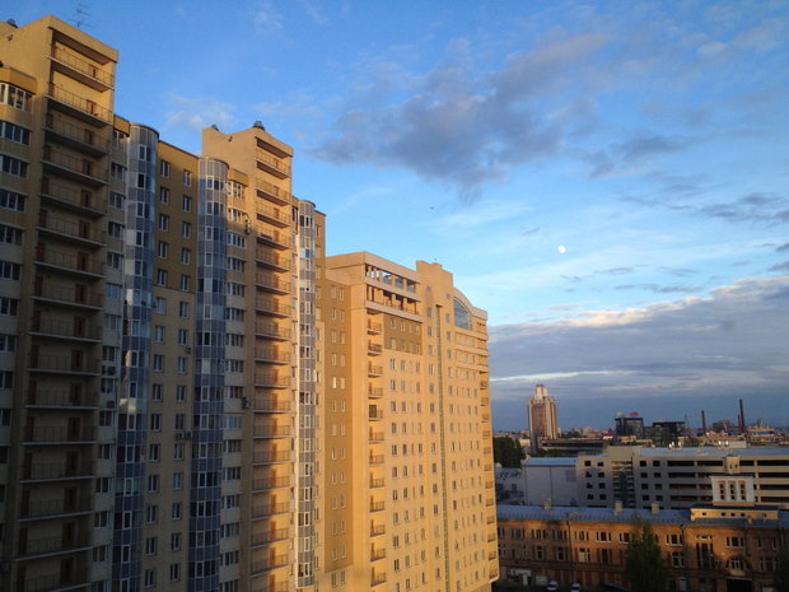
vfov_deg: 40.7
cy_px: 296
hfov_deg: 52.6
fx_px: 798
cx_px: 394
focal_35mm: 35
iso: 50
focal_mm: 4.28
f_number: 2.4
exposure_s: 1/276
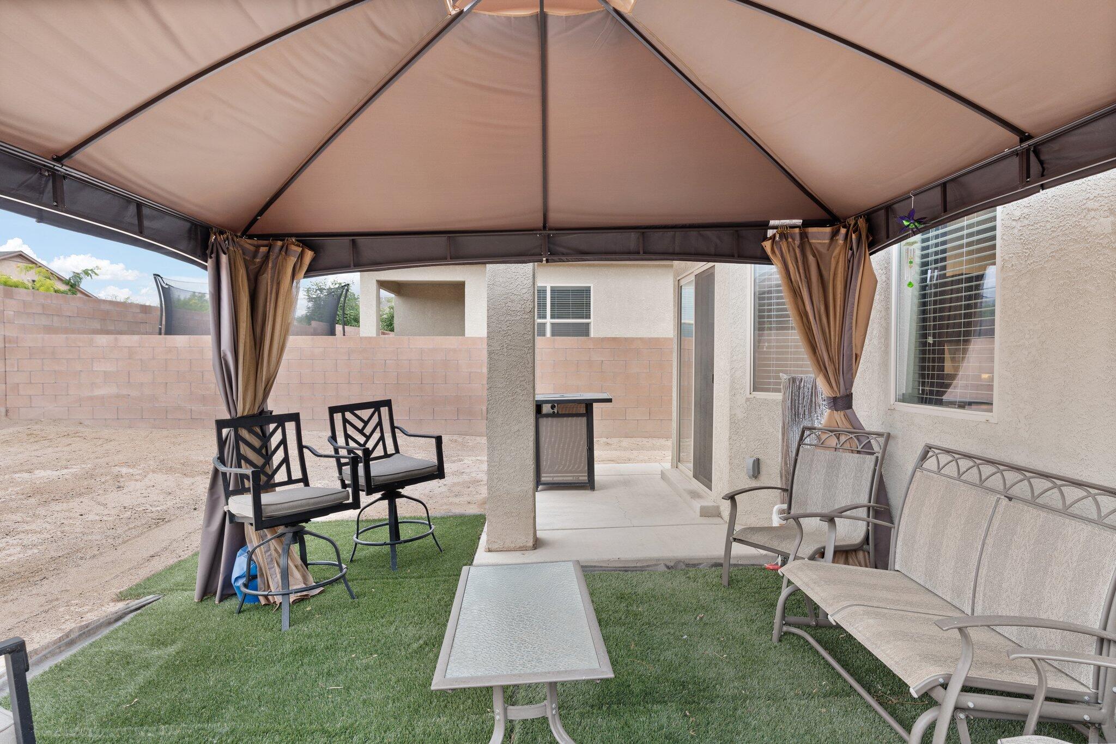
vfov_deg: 61.9
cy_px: 372
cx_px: 558
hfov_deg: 84.0
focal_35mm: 20
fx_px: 620
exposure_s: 1/2
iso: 200
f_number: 9
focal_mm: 20
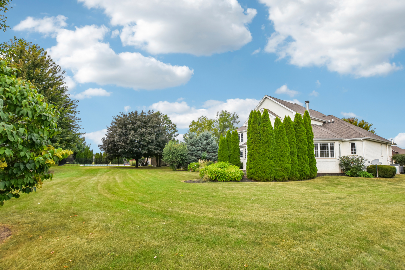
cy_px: 135
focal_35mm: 15
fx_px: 169
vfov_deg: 77.3
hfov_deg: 100.4
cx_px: 202
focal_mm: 10
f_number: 8
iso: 400
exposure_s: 1/640
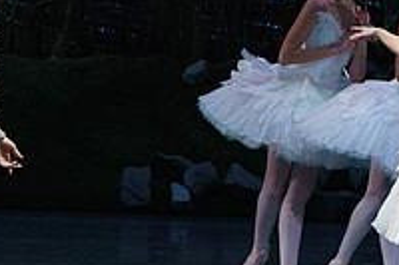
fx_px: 9690
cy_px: 33
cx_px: 280
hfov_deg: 2.4
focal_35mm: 875
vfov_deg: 1.6
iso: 8000
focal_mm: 265
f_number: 5.6
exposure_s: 1/250
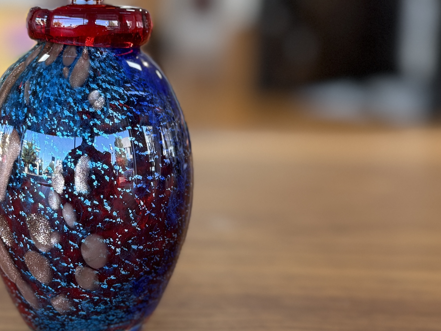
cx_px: 140
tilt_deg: -13.1
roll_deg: +0.1
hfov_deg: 50.2
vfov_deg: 39.1
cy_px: 106
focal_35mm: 36
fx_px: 459
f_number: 1.78
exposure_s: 1/120
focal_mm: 6.76
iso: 125
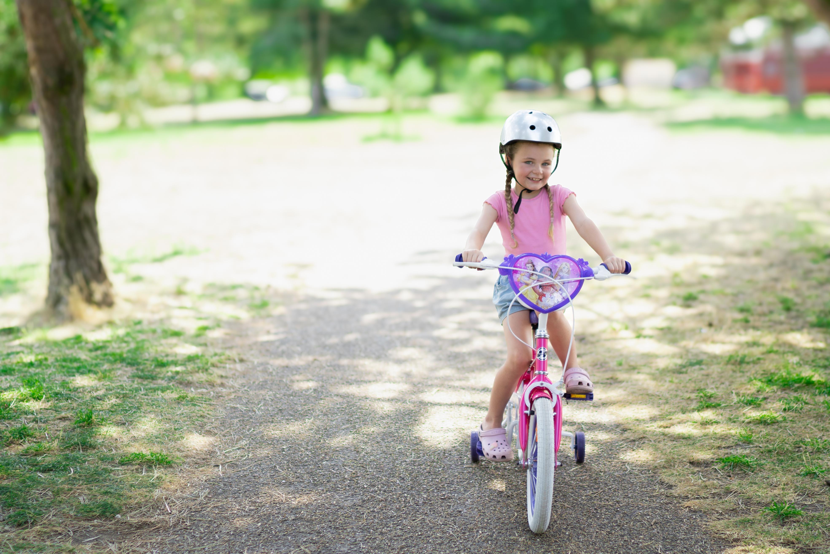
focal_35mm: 52
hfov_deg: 38.2
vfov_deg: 26.0
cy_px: 277
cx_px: 415
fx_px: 1199
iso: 100
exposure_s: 1/500
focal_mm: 35
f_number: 1.4
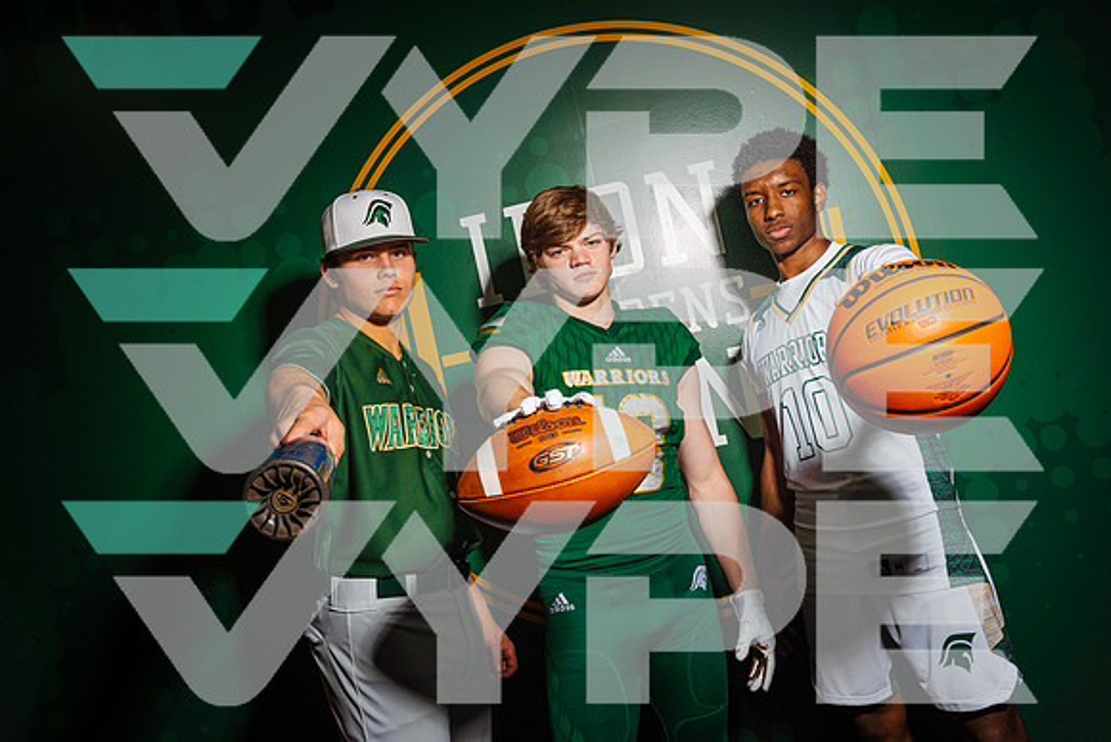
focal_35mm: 31
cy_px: 371
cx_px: 556
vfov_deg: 42.3
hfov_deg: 60.3
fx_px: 957
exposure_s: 1/125
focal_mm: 31
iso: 100
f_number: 11
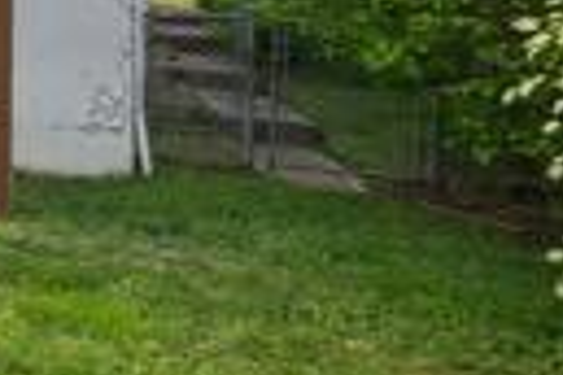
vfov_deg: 18.3
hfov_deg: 19.3
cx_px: -567
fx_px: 876
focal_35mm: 56
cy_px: -323
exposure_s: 1/80
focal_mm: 12
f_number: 7.1
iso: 80
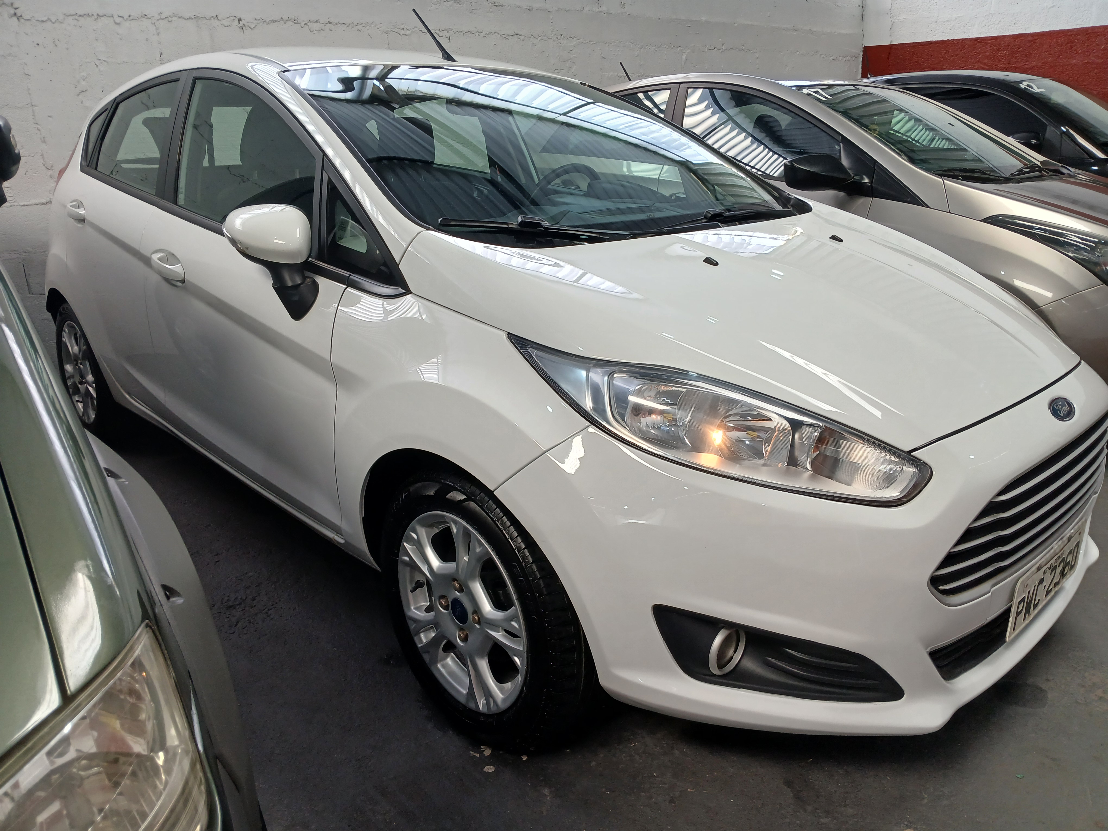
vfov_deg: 53.1
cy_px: 416
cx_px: 554
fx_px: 832
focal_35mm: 26
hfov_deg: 67.3
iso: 40
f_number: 1.8
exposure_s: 1/60
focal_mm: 3.98
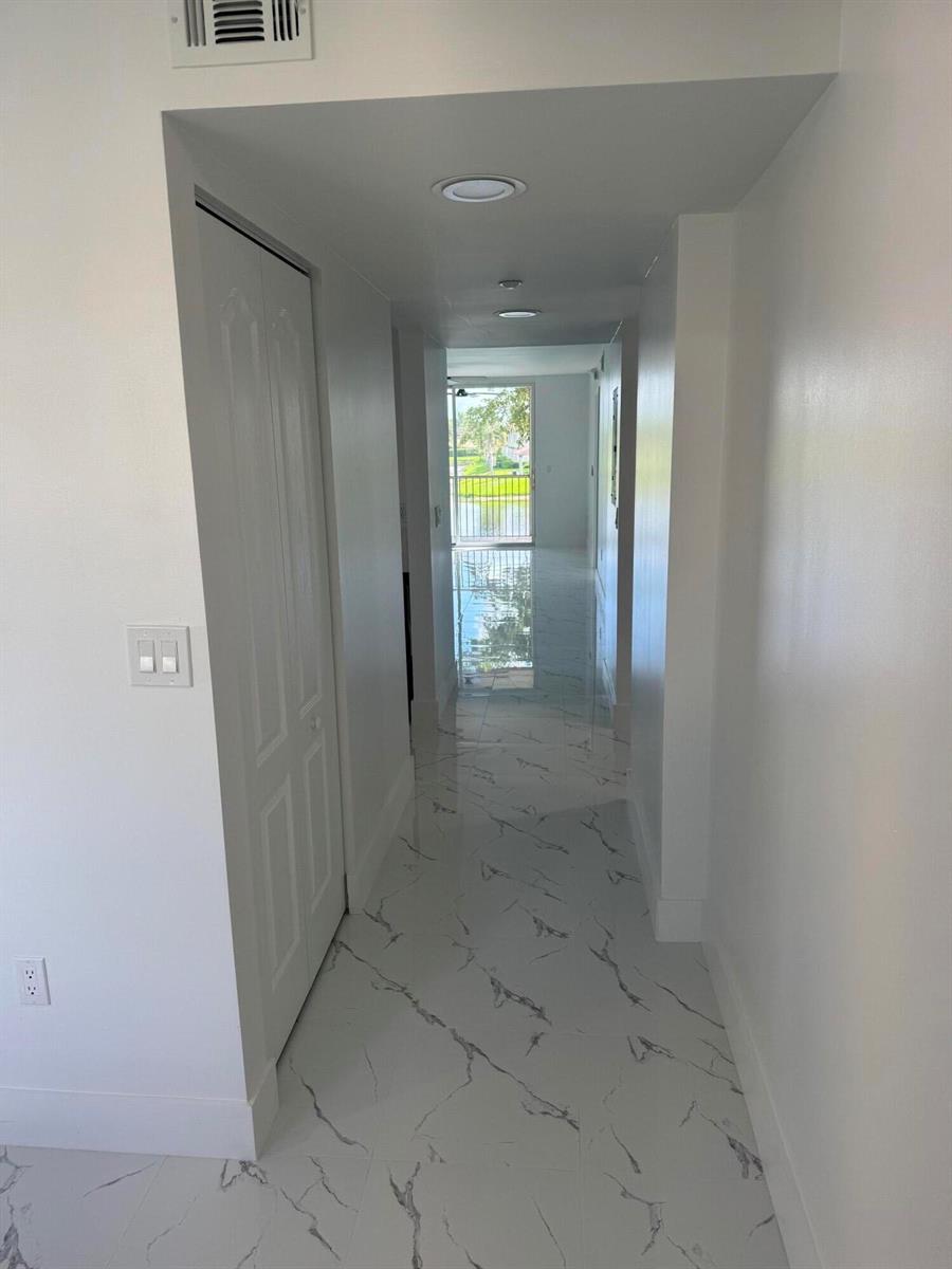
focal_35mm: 24
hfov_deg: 56.8
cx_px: 476
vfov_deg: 71.6
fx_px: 880
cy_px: 634
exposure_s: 1/241
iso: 64
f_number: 1.78
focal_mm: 6.76
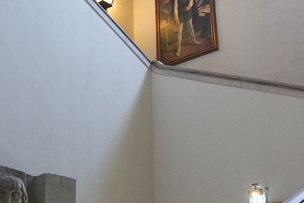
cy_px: 42
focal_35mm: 75
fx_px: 633
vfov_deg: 18.0
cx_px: 218
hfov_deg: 26.7
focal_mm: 24
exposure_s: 1/80
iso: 3200
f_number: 4.5
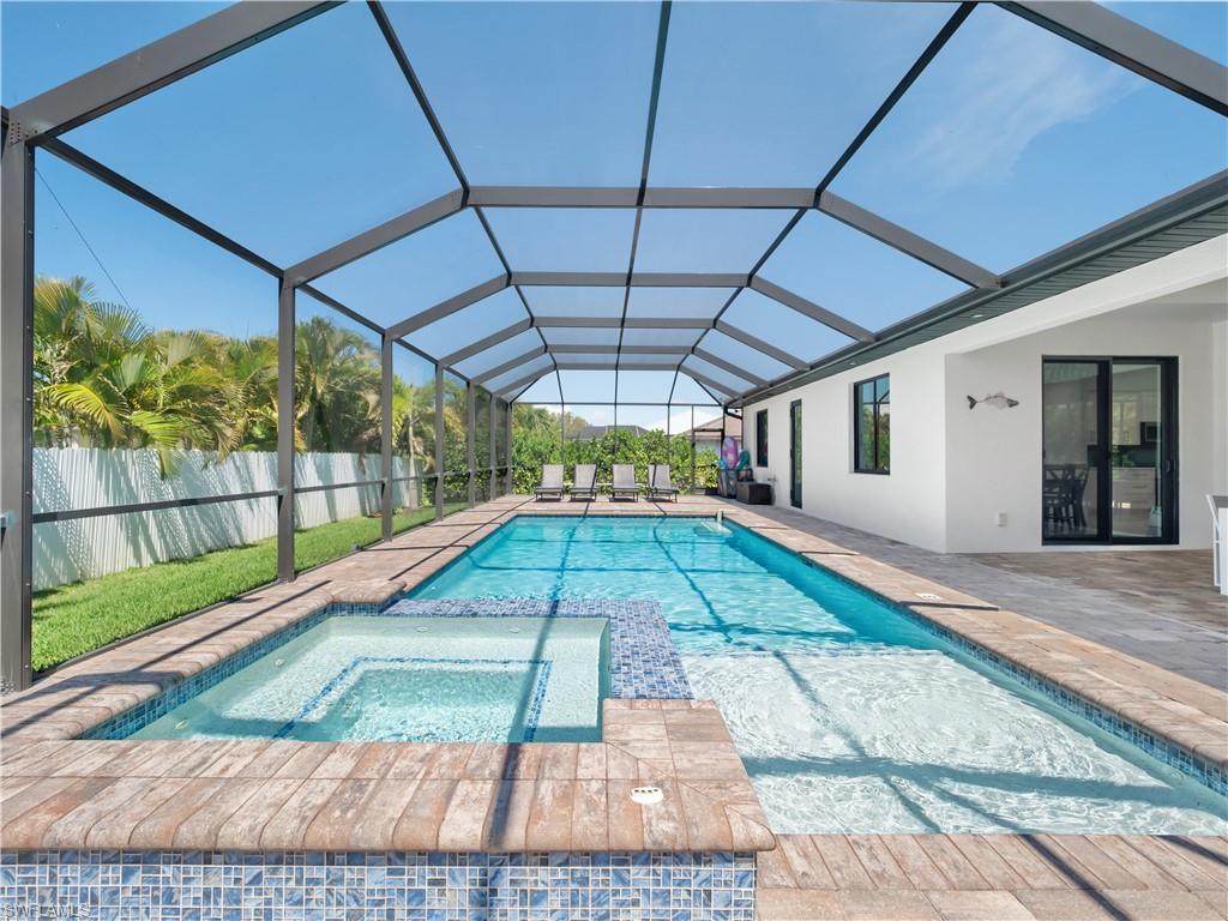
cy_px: 460
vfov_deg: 85.7
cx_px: 614
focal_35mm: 14
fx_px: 497
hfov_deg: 102.1
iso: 200
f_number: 7.1
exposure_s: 1/125
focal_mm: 7
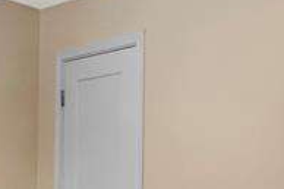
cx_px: 170
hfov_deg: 25.6
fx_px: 623
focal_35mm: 79
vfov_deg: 16.5
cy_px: 227
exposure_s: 1/13
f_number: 8
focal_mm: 10
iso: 200
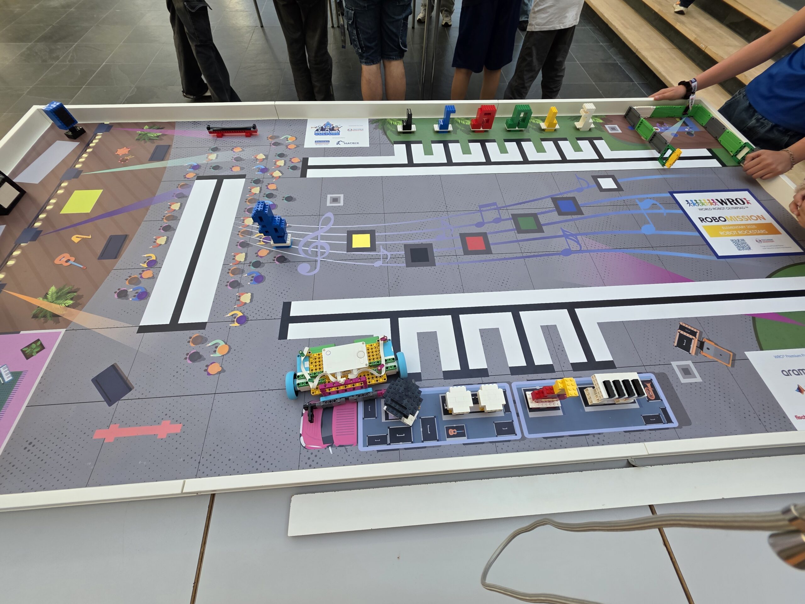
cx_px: 402
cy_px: 302
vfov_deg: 89.9
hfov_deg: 106.2
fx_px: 302
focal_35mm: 13
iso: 25
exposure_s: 1/100
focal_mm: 2.2
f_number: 1.9
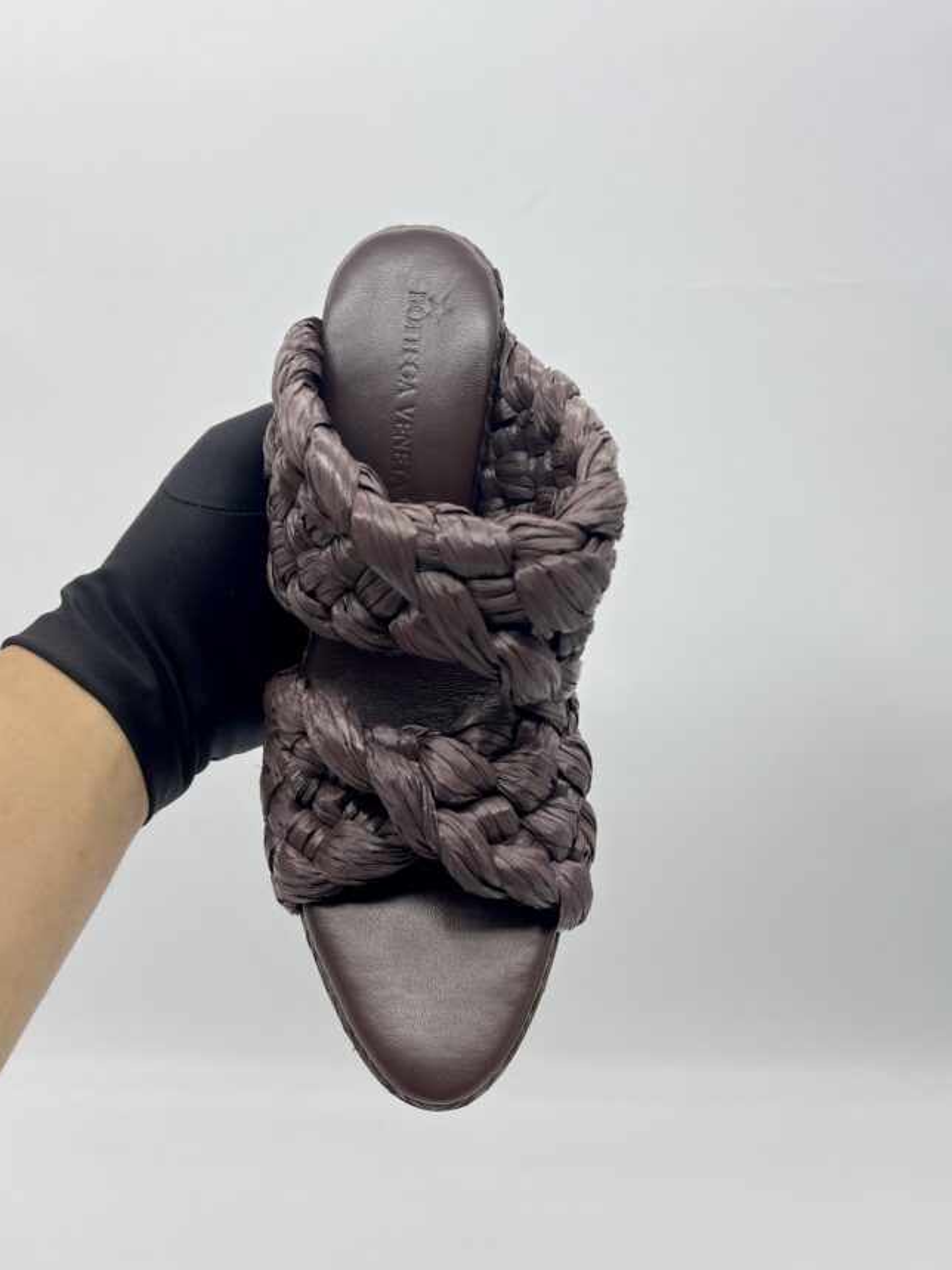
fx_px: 1137
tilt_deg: -12.8
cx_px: 438
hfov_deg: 45.4
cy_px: 611
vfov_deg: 58.3
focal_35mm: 31
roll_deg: +0.2
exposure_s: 1/117
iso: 32
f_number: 1.5
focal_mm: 5.7
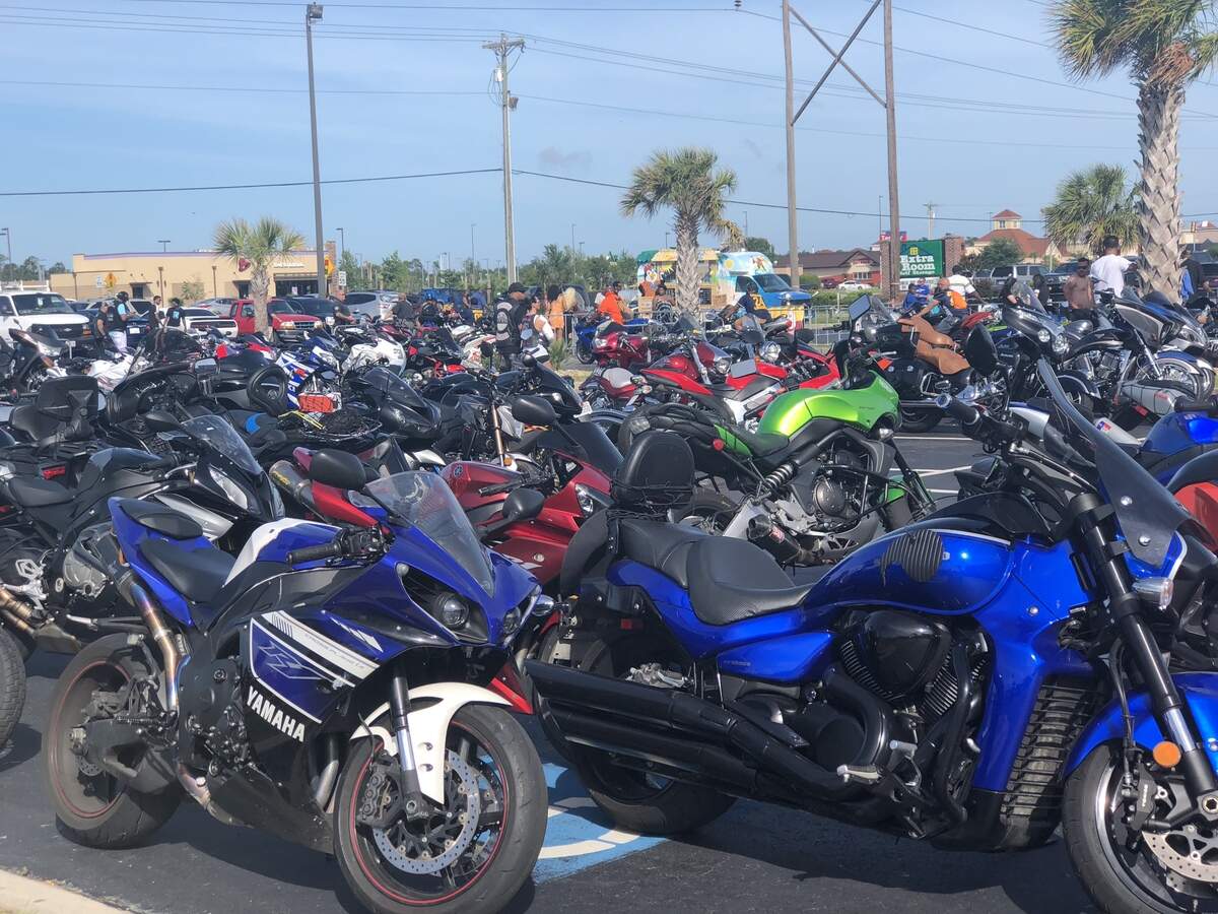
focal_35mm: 57
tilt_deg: -5.3
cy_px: 457
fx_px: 2006
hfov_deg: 33.8
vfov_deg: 25.7
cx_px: 609
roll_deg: +2.1
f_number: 2.8
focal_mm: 6.6
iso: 20
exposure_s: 1/674
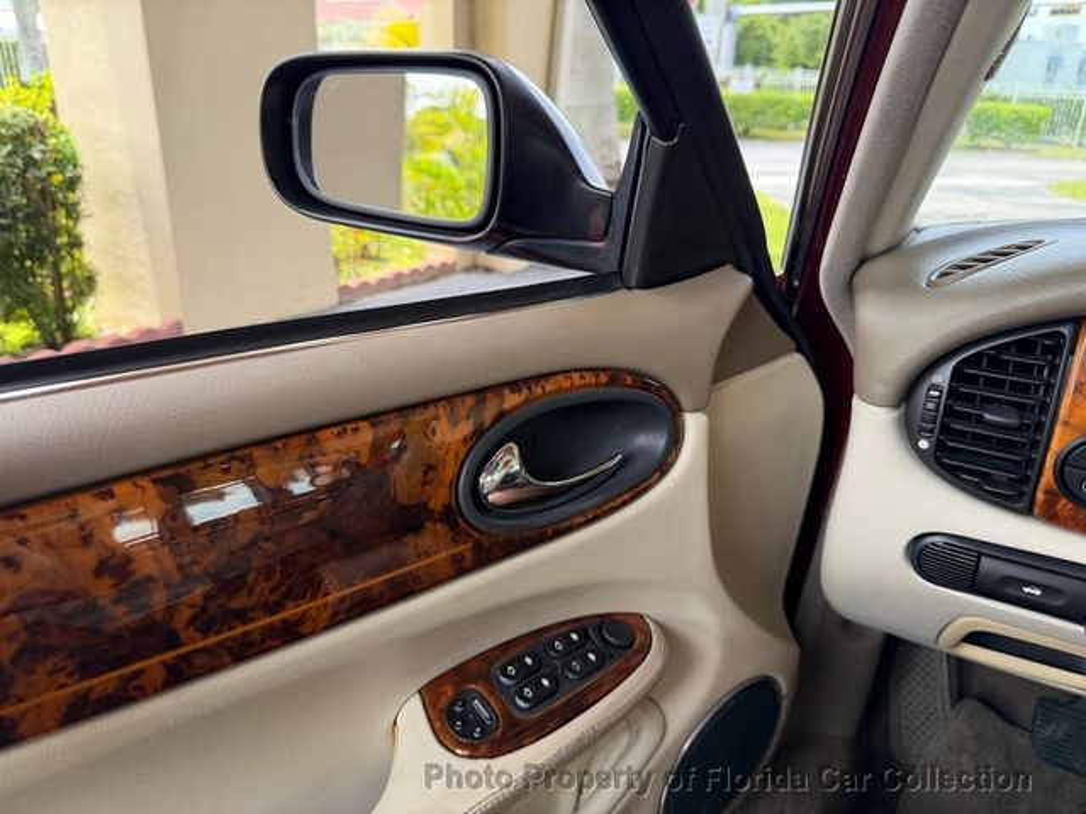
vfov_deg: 56.8
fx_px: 753
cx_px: 543
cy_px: 407
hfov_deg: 71.6
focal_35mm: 24
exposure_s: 1/295
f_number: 1.78
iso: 80
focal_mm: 6.76
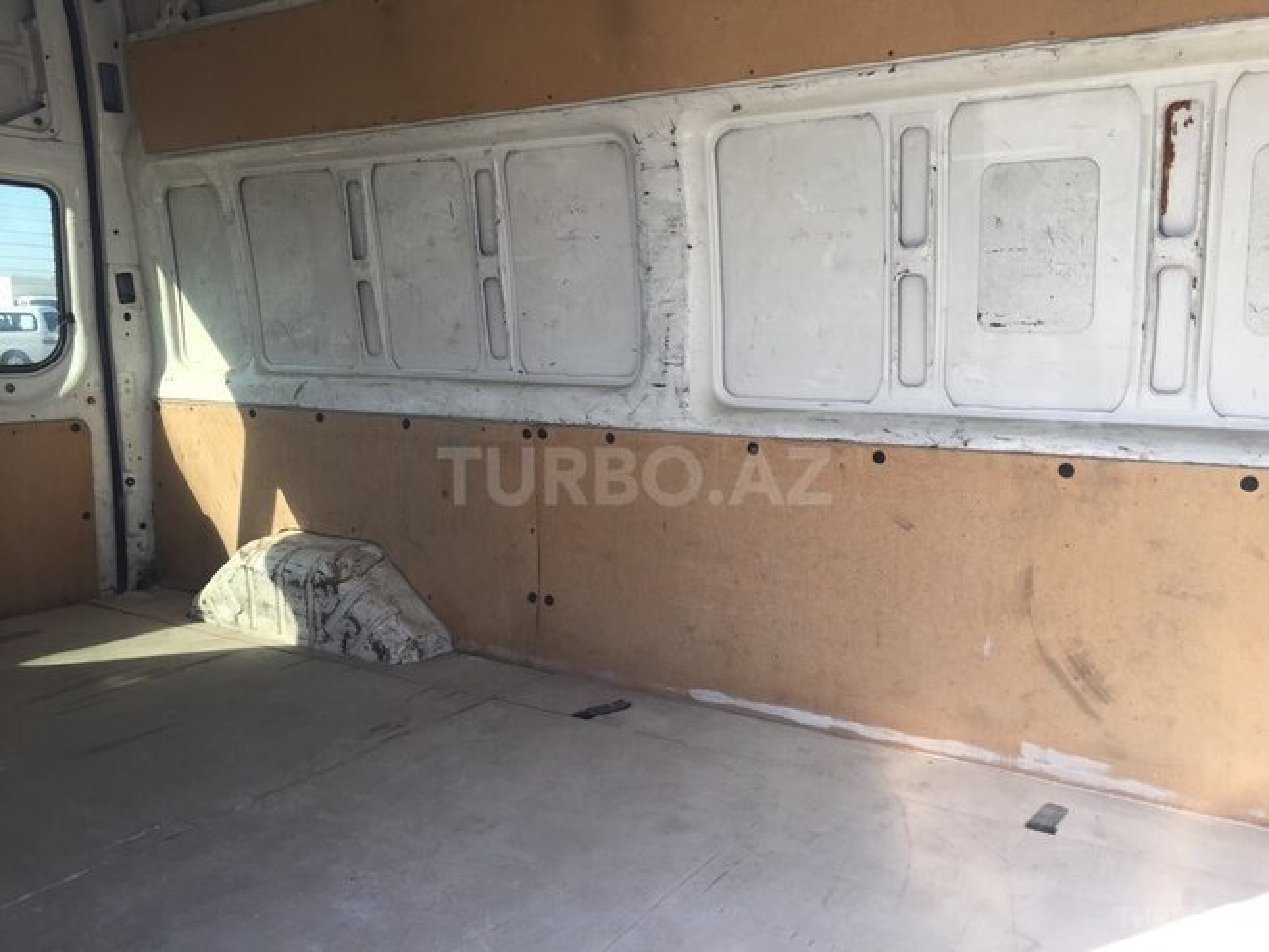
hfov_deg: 61.7
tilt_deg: -8.2
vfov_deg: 48.2
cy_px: 476
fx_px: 1063
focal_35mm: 29
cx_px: 634
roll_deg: -1.6
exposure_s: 1/353
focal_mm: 4.15
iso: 32
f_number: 2.2
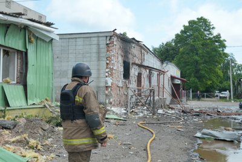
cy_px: 81
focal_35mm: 48
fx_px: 323
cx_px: 121
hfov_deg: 41.1
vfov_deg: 28.1
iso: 250
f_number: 10
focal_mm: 48
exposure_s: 1/50
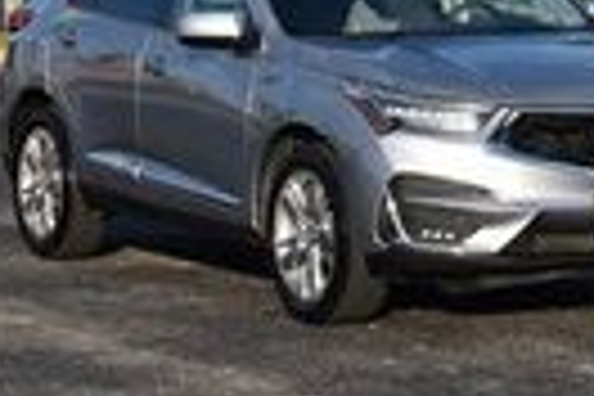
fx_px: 3118
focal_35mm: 189
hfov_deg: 10.9
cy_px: -223
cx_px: 369
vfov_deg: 7.1
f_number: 8
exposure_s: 1/250
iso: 100
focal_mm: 26
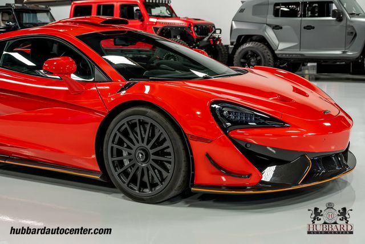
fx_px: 537
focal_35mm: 53
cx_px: 182
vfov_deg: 25.5
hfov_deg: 37.5
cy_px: 122
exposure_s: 1/60
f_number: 5
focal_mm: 53
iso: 800
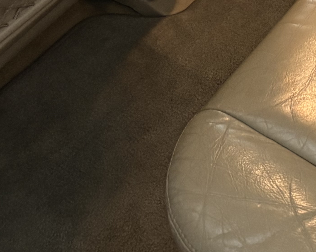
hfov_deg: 17.6
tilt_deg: -30.9
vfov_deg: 13.5
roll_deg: +4.5
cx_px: 370
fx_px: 973
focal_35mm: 104
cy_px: -185
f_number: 1.6
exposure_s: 1/30
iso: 640
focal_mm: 5.96
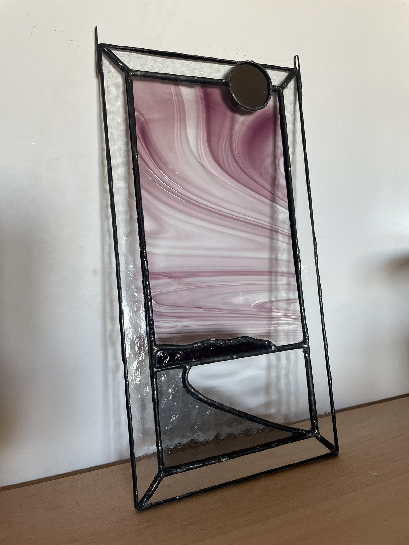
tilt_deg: -6.0
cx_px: 204
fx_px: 410
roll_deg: +0.8
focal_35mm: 26
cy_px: 272
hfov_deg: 53.1
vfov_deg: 67.3
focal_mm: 4.2
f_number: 1.6
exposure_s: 1/101
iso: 125
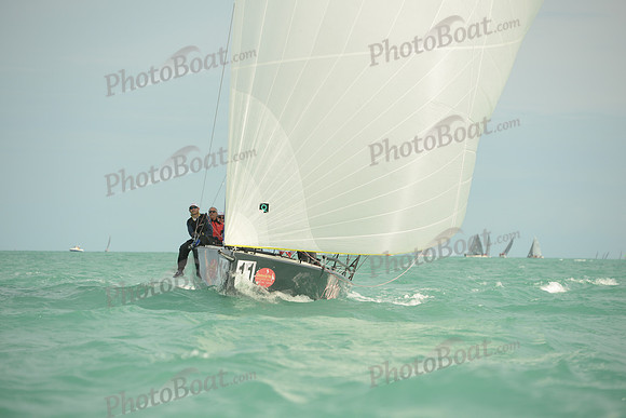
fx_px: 2870
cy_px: 209
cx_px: 313
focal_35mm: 165
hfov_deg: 12.4
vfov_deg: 8.3
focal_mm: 165
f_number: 5.6
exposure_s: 1/2500
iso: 250
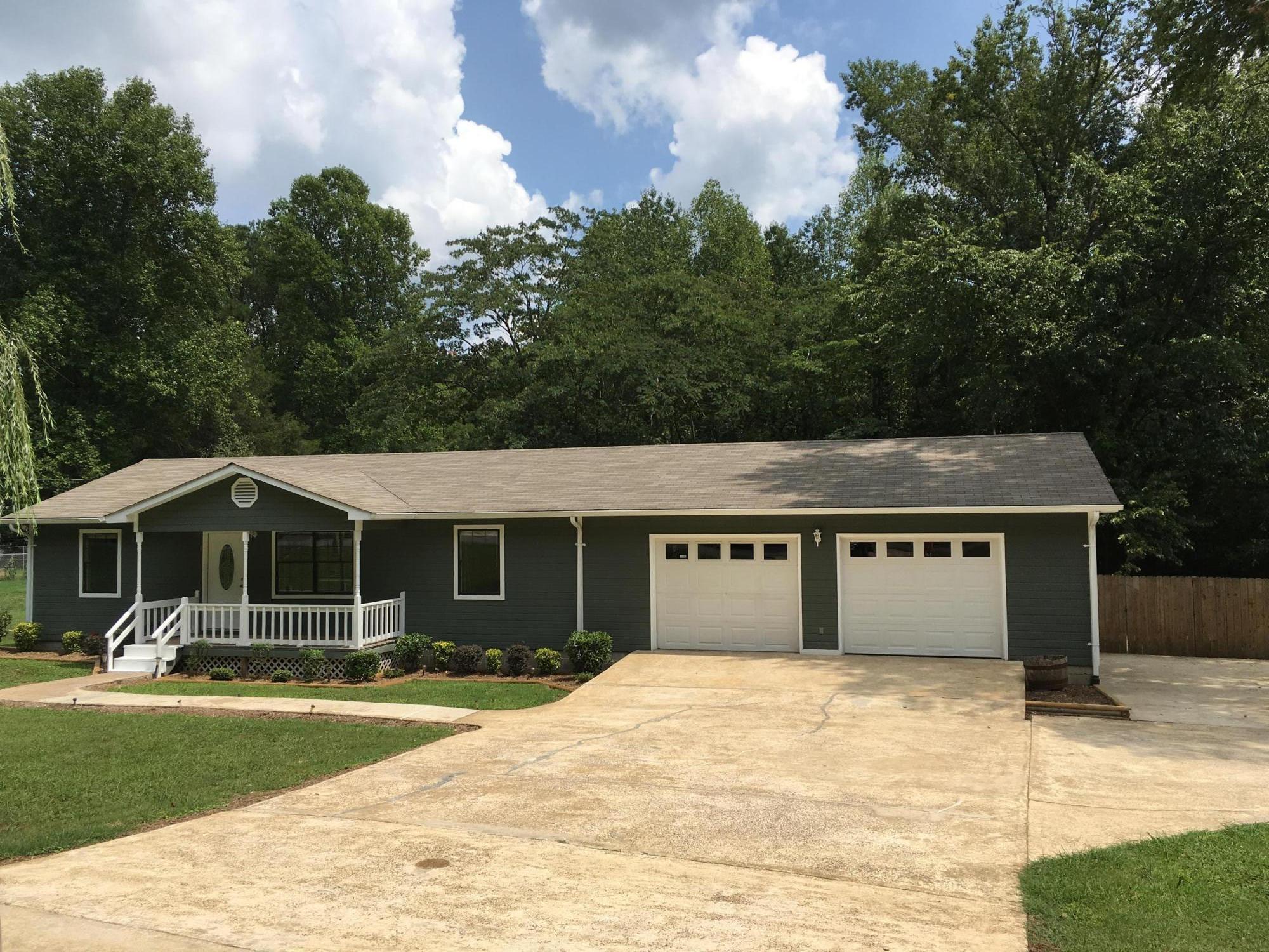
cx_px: 634
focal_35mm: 29
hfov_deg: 61.7
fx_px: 1063
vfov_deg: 48.2
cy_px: 476
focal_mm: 4.15
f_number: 2.2
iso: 25
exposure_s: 1/1709
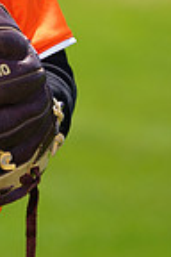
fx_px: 7623
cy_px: -221
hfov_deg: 1.3
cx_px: -158
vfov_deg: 1.9
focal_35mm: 1070
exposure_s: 1/250
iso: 100
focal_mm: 265
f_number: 8
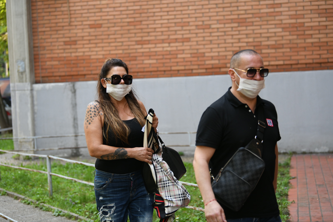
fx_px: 647
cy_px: 111
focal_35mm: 70
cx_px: 166
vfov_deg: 19.5
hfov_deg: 28.8
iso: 1000
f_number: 3.2
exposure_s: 1/800
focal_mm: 70
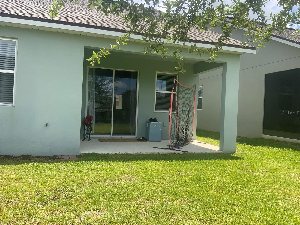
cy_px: 112
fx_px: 251
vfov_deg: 48.2
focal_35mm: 29
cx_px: 150
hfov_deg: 61.7
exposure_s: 1/1035
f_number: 1.8
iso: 16
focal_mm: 3
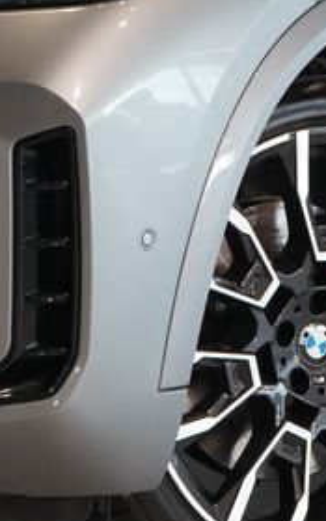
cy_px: 83
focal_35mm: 205
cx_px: -34
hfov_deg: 6.4
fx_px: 2914
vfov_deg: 10.2
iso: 3200
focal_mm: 55
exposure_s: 1/160
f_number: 5
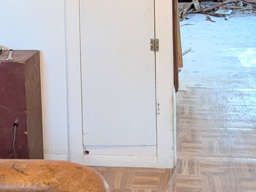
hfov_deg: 42.8
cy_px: -41
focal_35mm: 44
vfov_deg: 28.4
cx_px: 147
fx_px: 326
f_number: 1.7
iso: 238
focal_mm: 2.02
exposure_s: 1/120
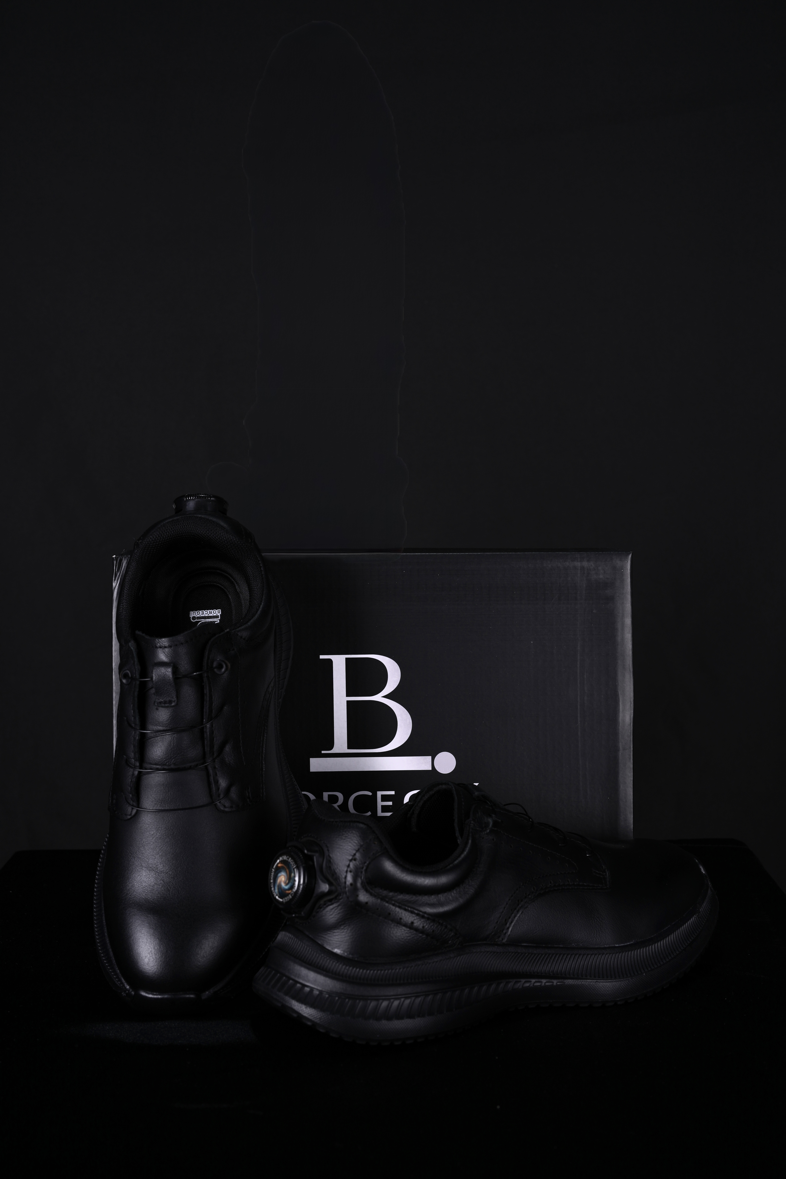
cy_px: 590
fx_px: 1637
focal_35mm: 50
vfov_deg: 39.6
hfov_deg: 27.0
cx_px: 393
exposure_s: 1/80
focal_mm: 50
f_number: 9
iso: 160
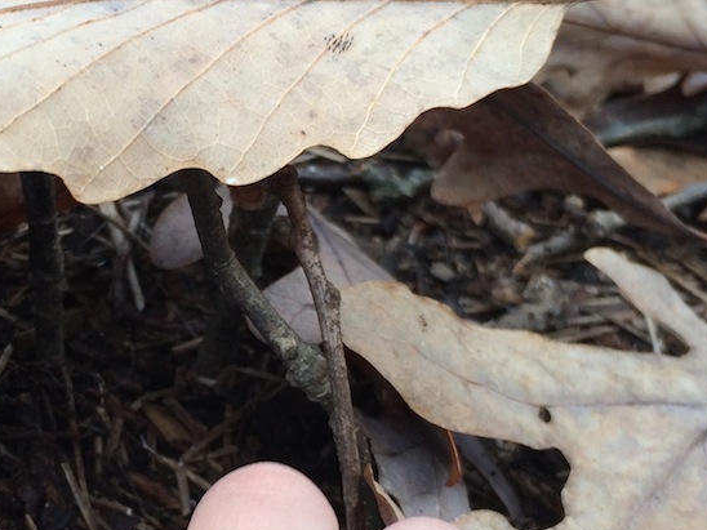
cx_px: 126
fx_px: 1471
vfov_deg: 20.4
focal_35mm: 72
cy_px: 317
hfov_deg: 26.5
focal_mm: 4.15
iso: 50
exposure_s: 1/120
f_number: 2.2
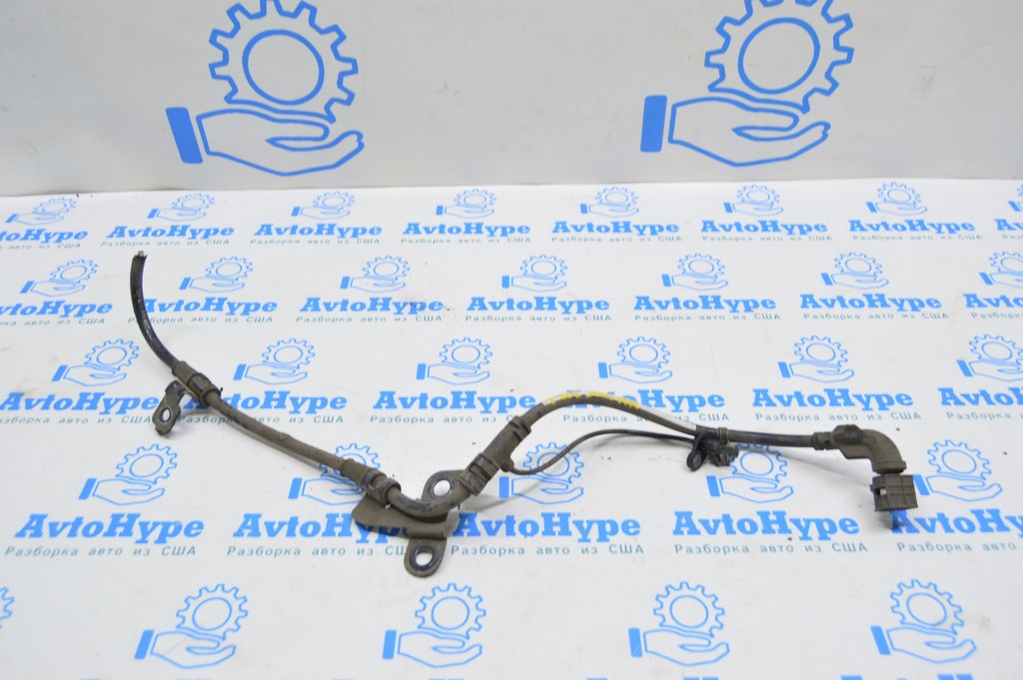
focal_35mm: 30
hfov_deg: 62.0
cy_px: 340
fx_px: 852
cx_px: 512
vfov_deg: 43.5
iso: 400
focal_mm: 20
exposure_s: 1/20
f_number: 5.6
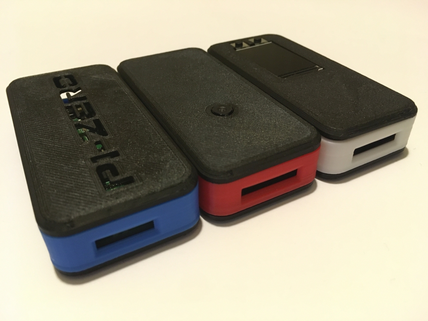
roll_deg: +0.1
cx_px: 214
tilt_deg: -38.1
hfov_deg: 61.7
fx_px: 359
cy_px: 160
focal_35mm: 29
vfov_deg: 48.2
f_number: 2.2
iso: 400
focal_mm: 4.15
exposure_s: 1/17
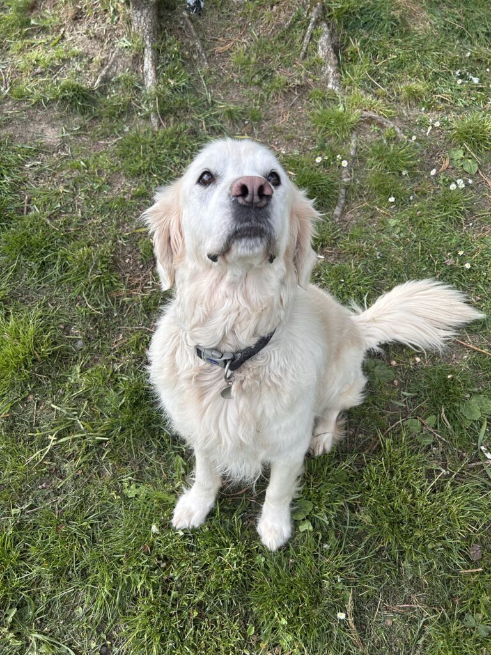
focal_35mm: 26
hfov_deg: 53.1
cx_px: 246
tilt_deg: -46.2
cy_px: 328
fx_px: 492
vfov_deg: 67.3
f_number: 1.5
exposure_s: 1/1621
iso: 50
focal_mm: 5.7
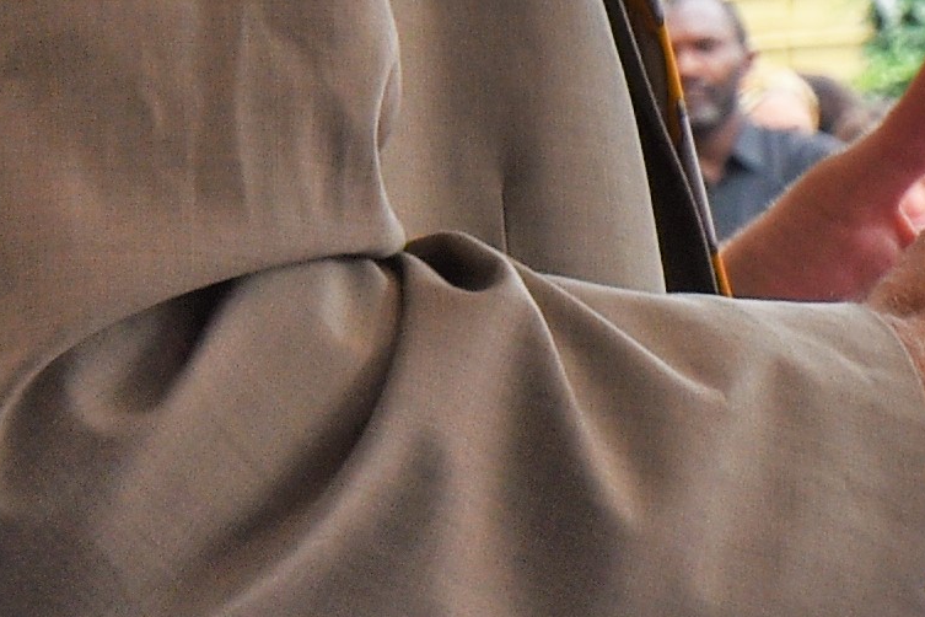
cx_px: 1465
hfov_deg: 9.7
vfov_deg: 6.6
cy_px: -351
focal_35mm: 205
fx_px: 5267
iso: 400
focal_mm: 30
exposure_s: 1/250
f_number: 8
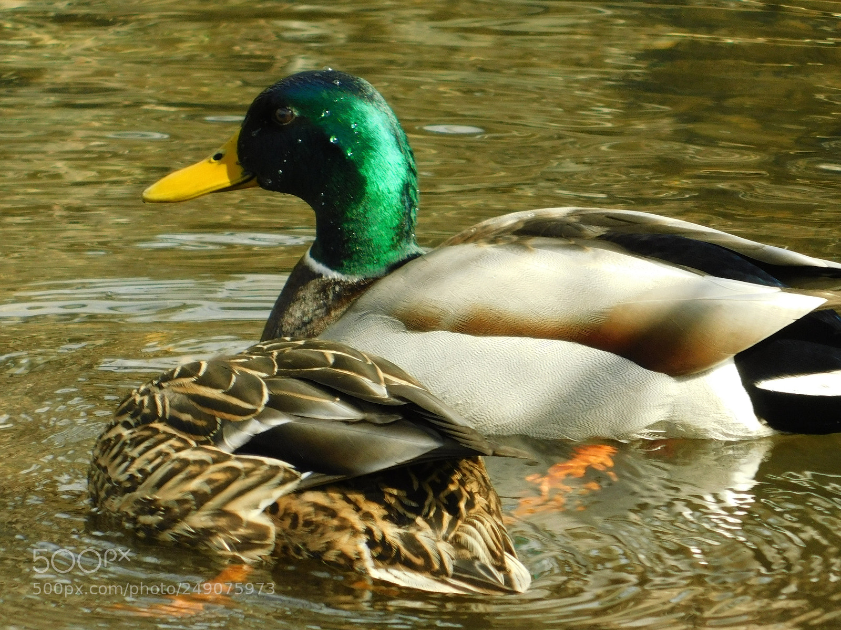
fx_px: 22206
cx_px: 420
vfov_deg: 1.6
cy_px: 315
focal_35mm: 914
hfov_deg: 2.2
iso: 220
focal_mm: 160
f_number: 6.5
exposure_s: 1/160
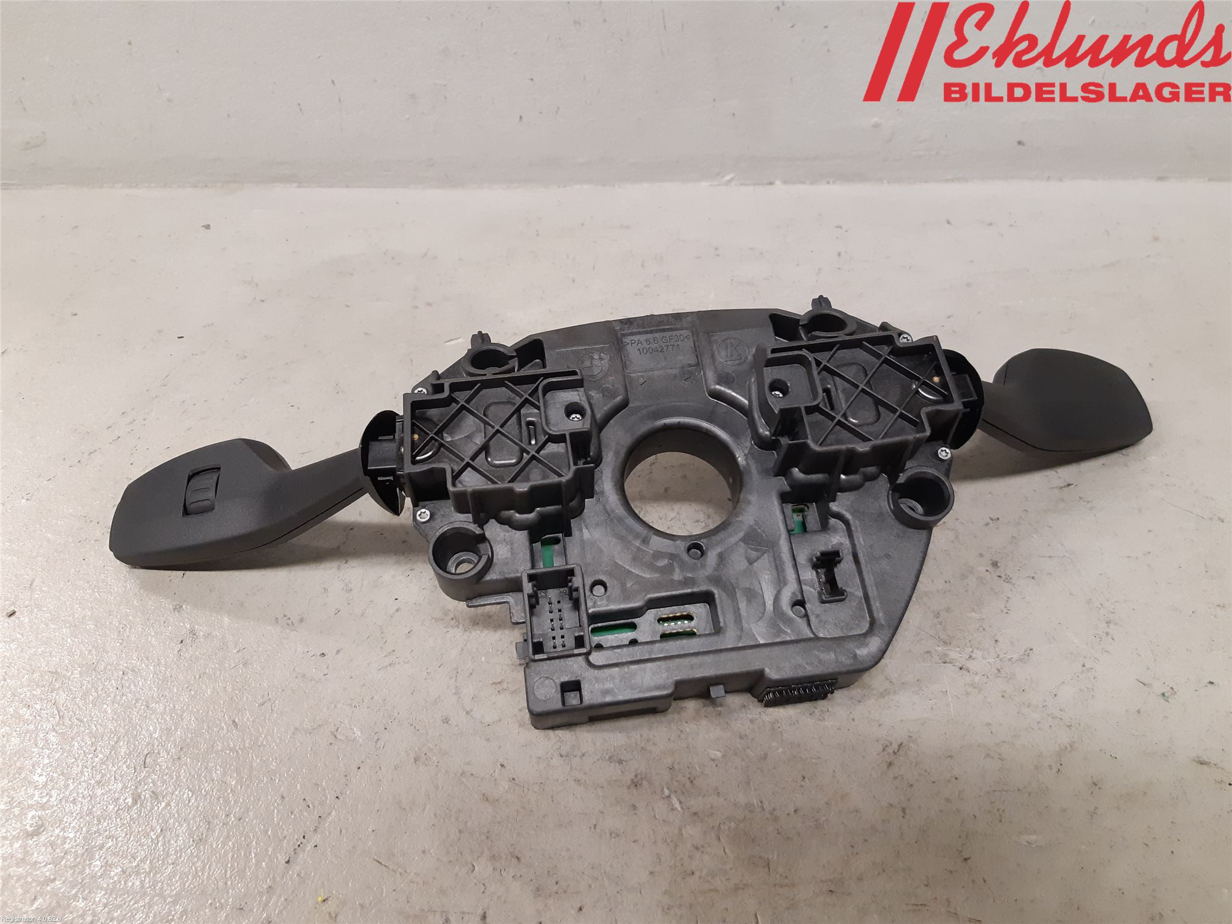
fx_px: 925
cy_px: 462
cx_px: 616
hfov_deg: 67.3
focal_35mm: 26
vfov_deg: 53.1
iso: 250
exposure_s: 1/50
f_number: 1.7
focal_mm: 3.93
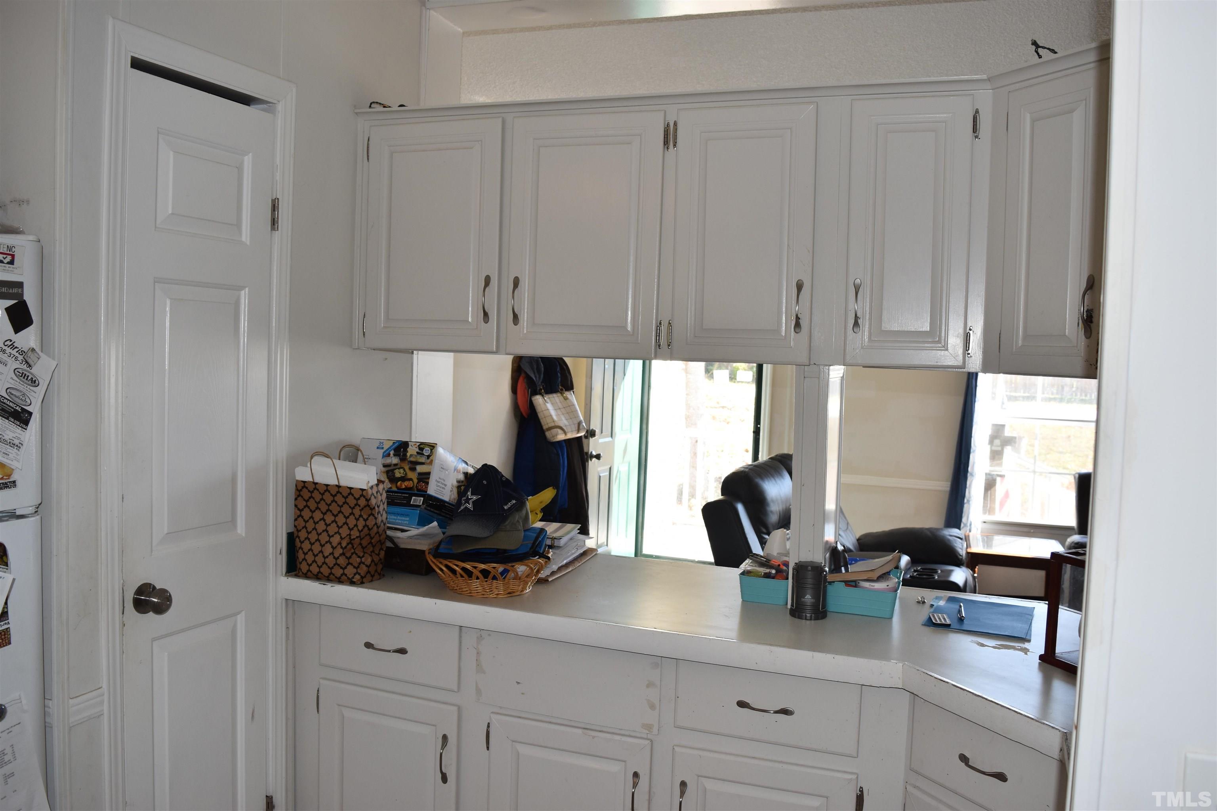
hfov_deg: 61.9
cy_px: 406
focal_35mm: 30
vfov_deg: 43.6
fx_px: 1014
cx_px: 608
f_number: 5.6
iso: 400
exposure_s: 1/125
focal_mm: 20
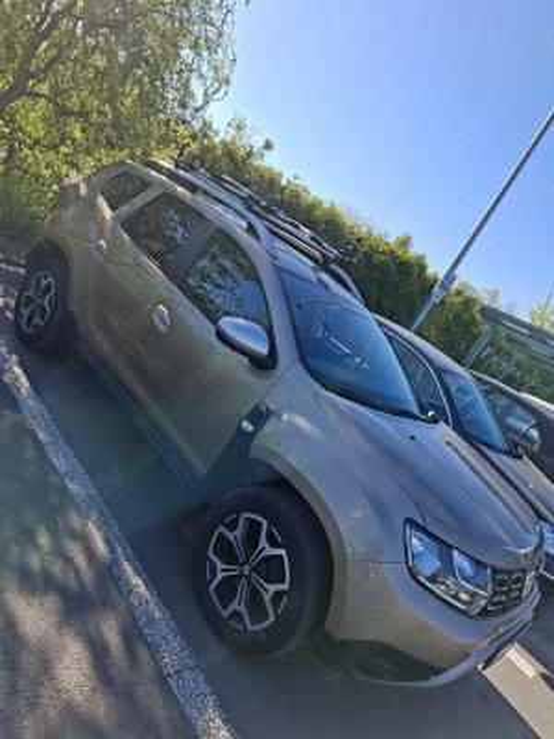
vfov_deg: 73.9
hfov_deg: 58.9
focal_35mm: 23
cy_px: 370
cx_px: 277
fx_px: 491
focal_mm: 5.54
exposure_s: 1/2000
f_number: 1.8
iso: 50
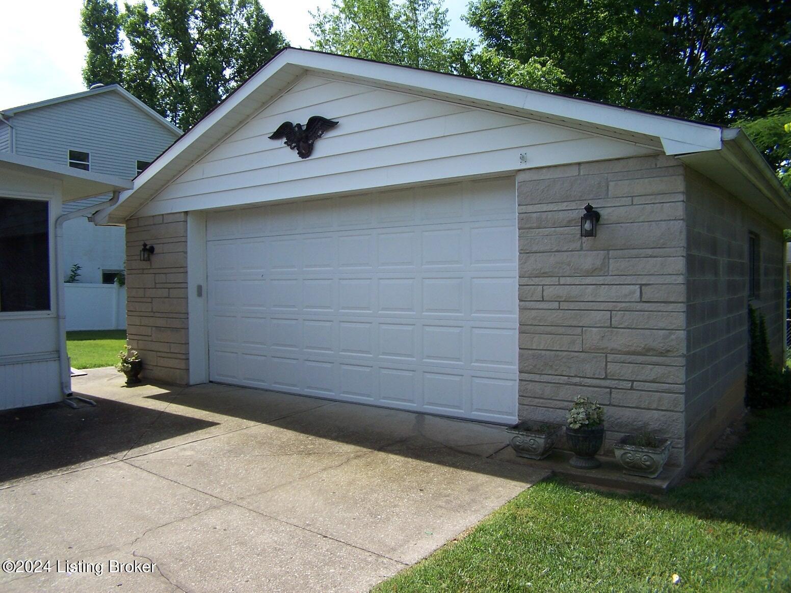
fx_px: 868
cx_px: 396
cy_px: 296
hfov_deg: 49.0
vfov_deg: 37.7
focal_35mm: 38
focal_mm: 6.3
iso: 80
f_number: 2.8
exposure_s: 1/750
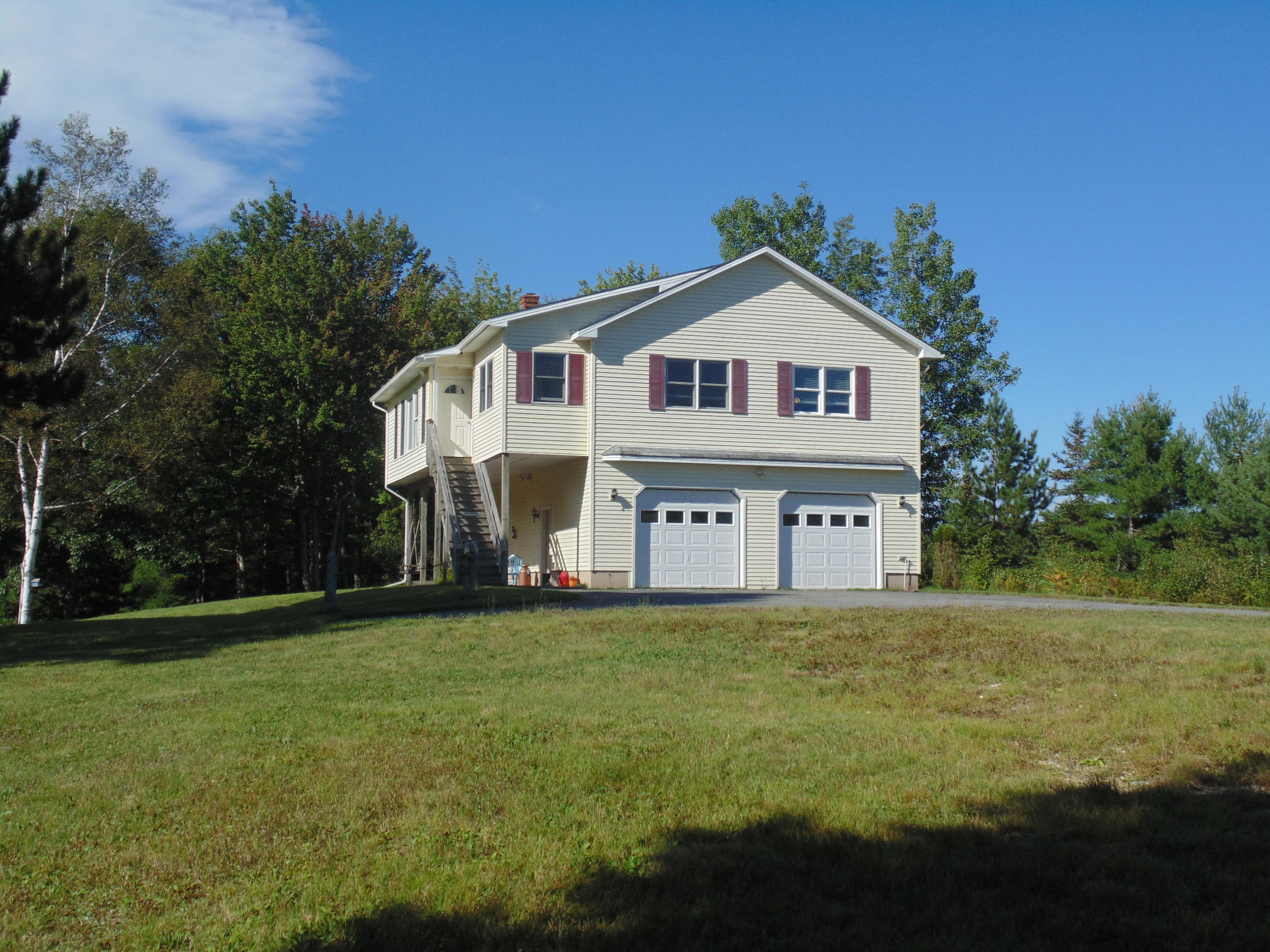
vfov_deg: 35.1
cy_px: 476
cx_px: 635
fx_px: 1504
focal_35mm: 41
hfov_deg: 45.8
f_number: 3.6
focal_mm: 7.4
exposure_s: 1/1000
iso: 80
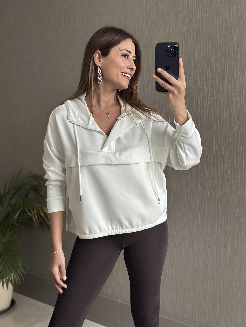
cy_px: 164
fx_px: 455
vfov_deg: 39.7
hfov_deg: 30.3
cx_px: 123
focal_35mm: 48
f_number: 1.78
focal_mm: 6.86
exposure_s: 1/60
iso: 400
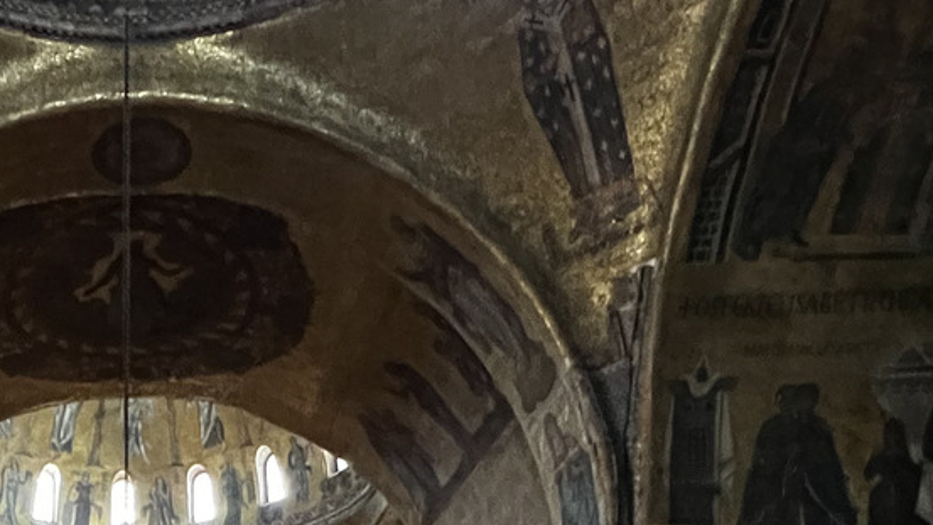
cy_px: 864
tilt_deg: +2.3
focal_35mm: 41
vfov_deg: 21.9
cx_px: 110
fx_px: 1014
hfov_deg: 45.2
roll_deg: -0.1
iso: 1000
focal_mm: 1.57
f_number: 1.8
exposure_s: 1/33
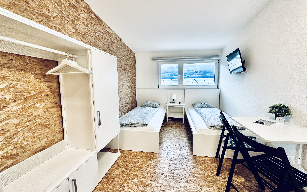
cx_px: 155
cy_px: 94
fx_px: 125
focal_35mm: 15
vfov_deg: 74.8
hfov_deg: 101.5
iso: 200
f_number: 2.2
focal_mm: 2.22
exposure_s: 1/100
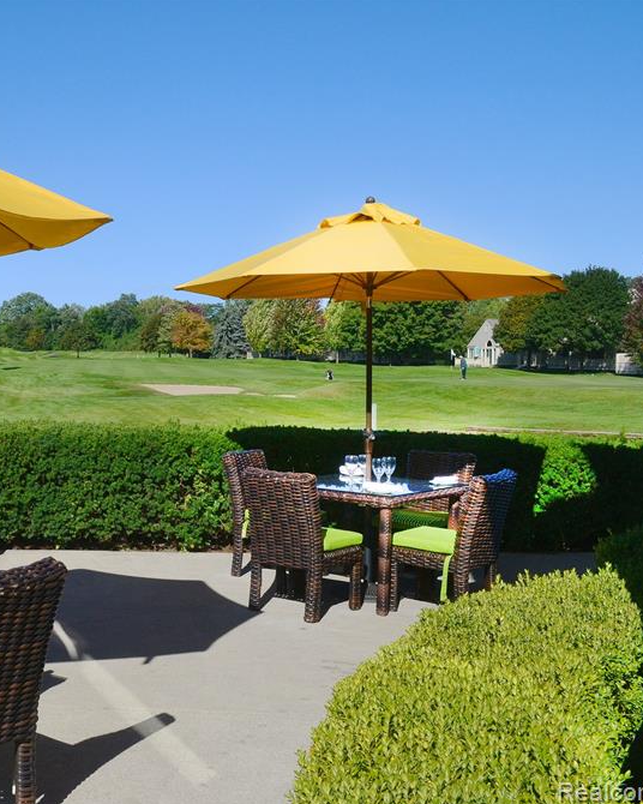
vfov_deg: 42.9
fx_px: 1023
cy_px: 402
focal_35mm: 43
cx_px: 65
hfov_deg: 33.1
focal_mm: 20
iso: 280
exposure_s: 1/500
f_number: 11
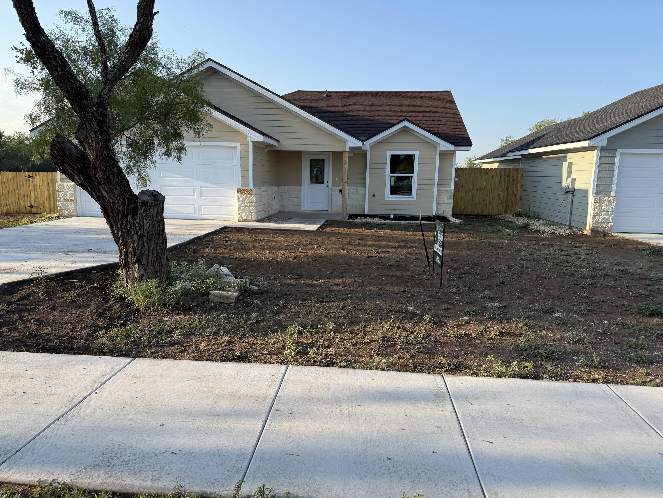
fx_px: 460
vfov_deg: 56.8
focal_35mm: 24
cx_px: 332
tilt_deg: -9.6
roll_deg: -1.5
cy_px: 249
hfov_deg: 71.6
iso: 80
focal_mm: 6.76
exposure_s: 1/1727
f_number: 1.78
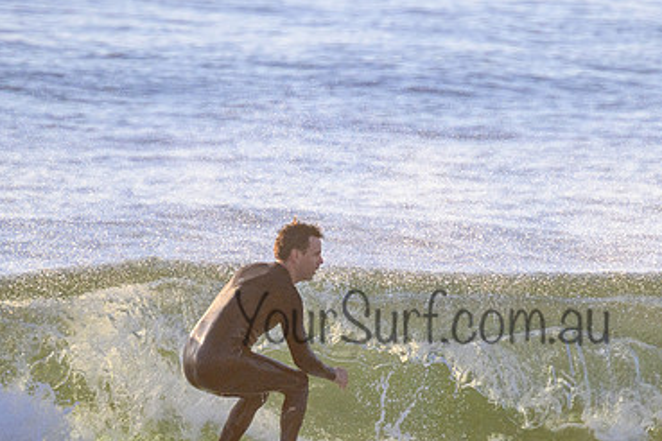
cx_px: 420
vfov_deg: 1.3
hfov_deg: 1.9
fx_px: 19675
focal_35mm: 1070
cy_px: 302
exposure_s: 1/2000
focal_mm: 680
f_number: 11
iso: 1800
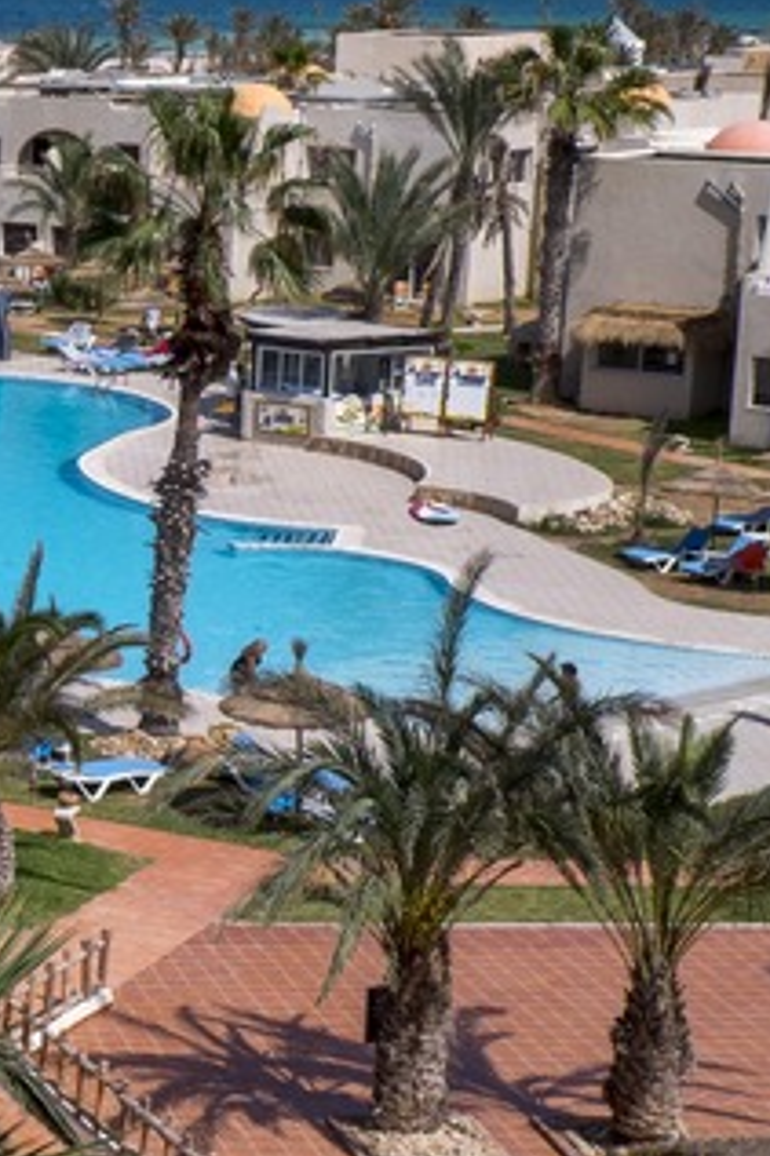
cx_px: -679
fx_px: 3083
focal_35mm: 96
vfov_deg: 21.3
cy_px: 596
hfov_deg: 12.8
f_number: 18
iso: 250
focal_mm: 25.4
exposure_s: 1/140
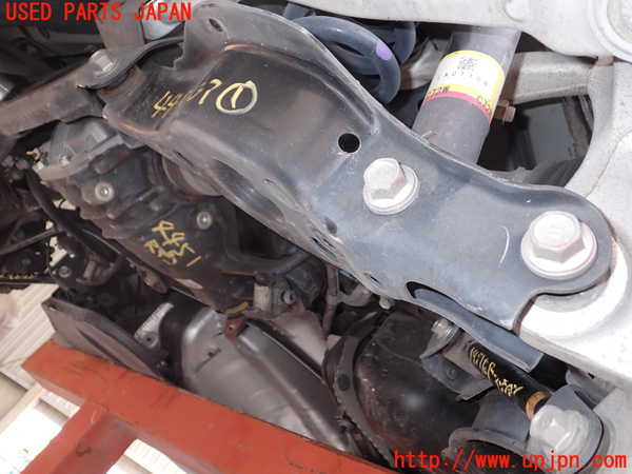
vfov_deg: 46.8
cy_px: 237
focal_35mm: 30
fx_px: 548
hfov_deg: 60.0
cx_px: 316
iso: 100
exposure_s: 1/60
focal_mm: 5.4
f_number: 2.3
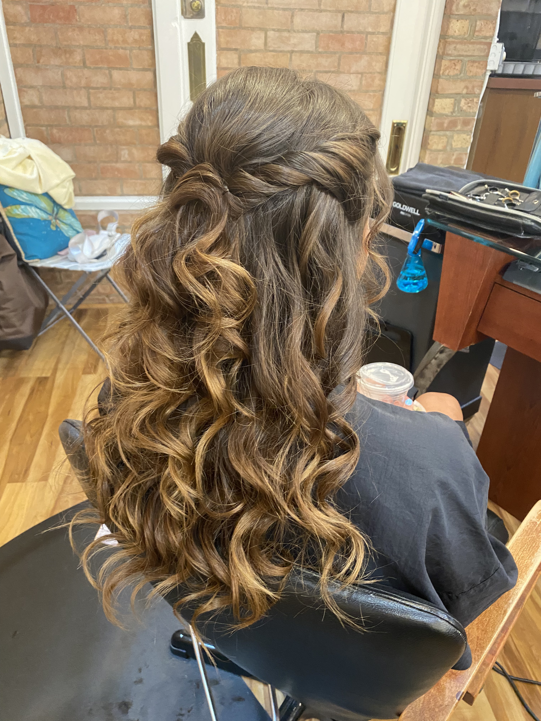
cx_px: 270
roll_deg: -1.3
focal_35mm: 26
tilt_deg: -31.6
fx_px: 542
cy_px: 360
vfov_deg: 67.3
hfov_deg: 53.1
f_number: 1.8
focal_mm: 4.25
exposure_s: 1/60
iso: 400
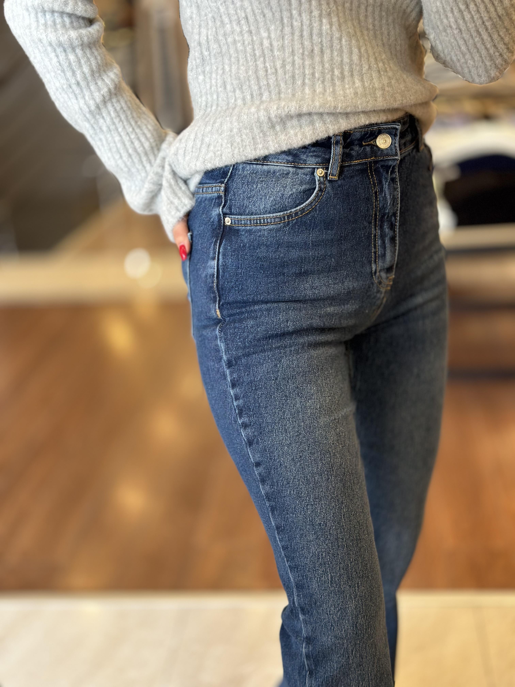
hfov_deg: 30.3
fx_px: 952
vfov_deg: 39.7
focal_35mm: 48
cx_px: 258
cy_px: 344
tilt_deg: -46.4
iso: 125
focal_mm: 6.86
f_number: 1.78
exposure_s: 1/77
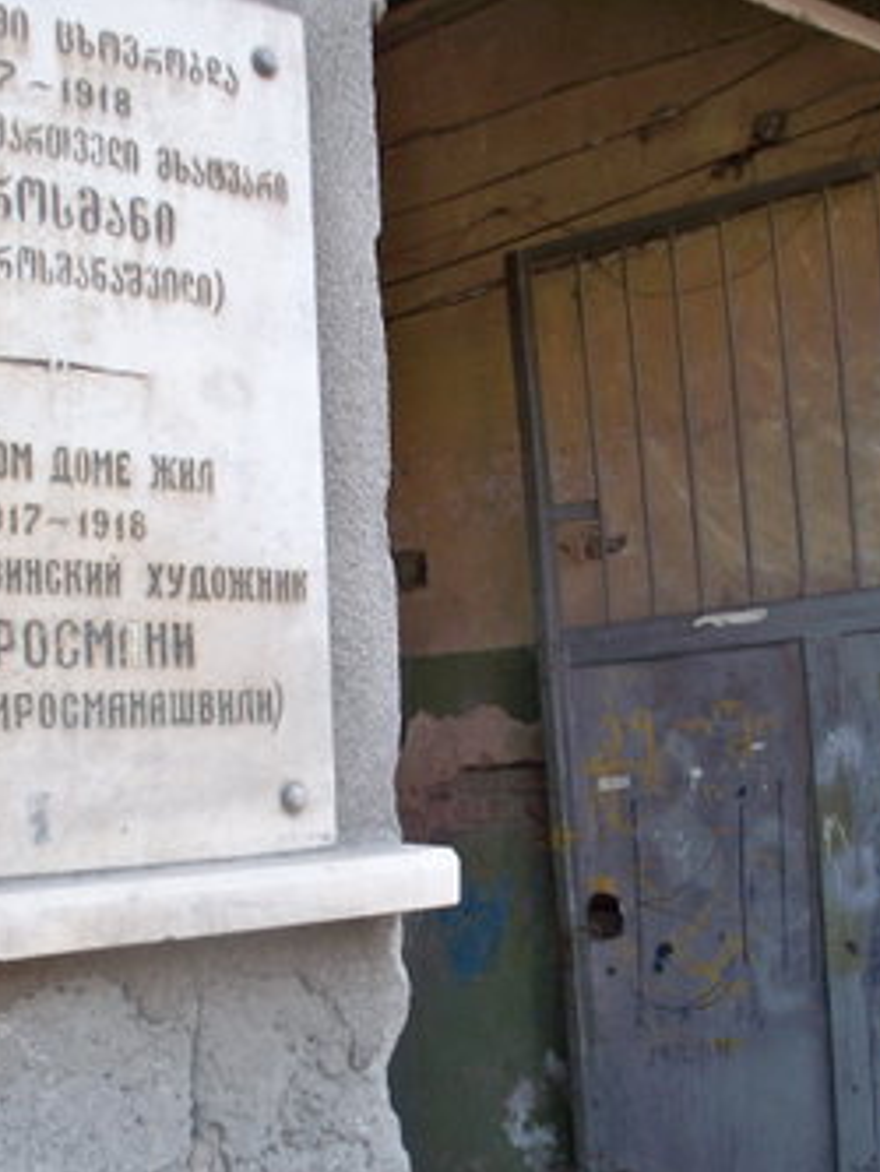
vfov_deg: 34.1
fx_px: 1897
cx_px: 401
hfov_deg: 26.1
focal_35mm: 56
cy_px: 765
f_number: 2.8
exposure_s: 1/200
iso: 80
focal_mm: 7.54
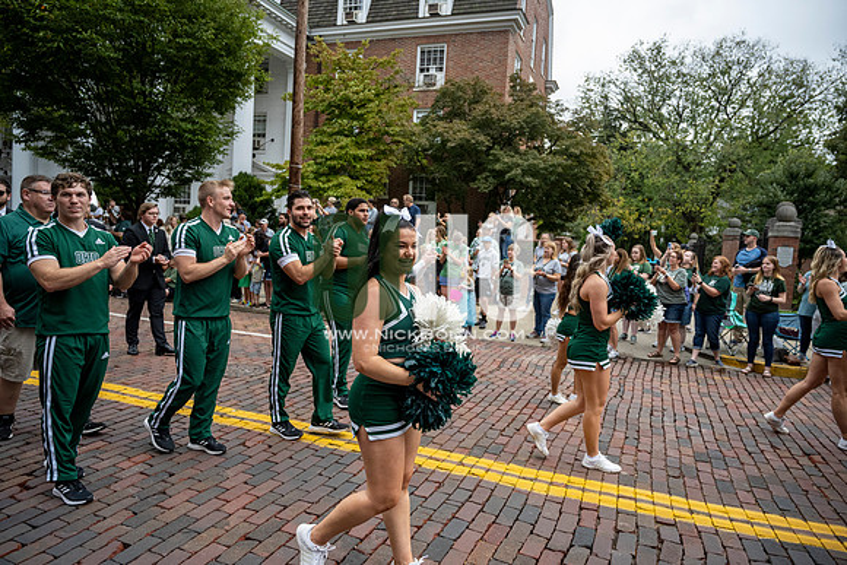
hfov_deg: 73.7
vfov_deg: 53.2
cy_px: 282
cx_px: 424
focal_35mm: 24
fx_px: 565
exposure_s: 1/1600
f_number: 4
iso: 1000
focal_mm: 24
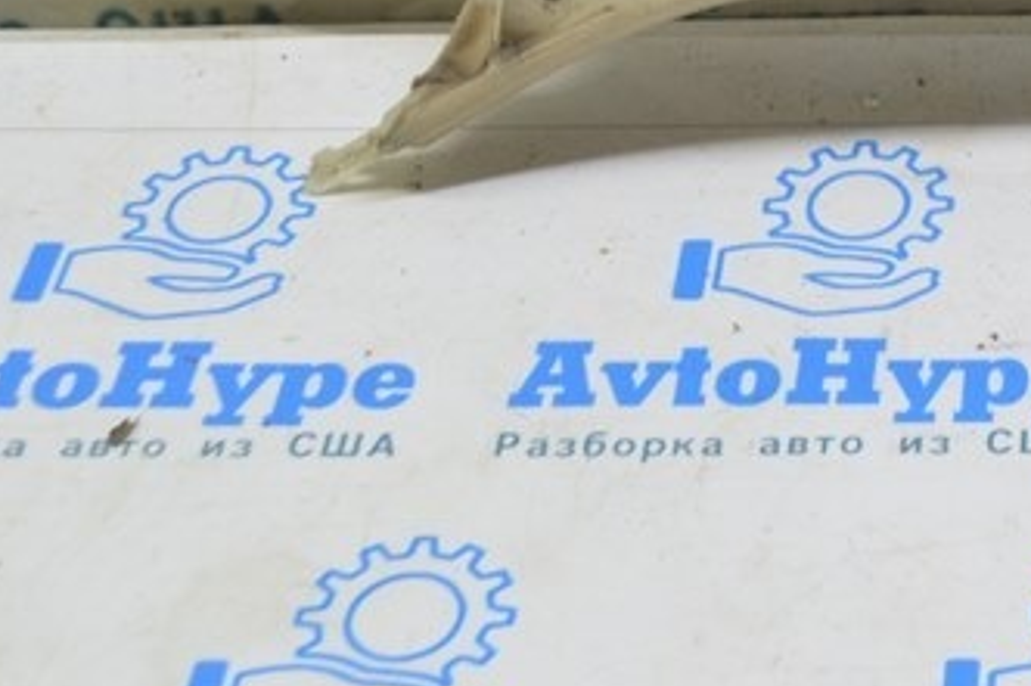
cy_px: -343
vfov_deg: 11.4
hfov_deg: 17.0
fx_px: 3307
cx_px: 1220
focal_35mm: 116
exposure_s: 1/20
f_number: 5.6
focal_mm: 25
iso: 400
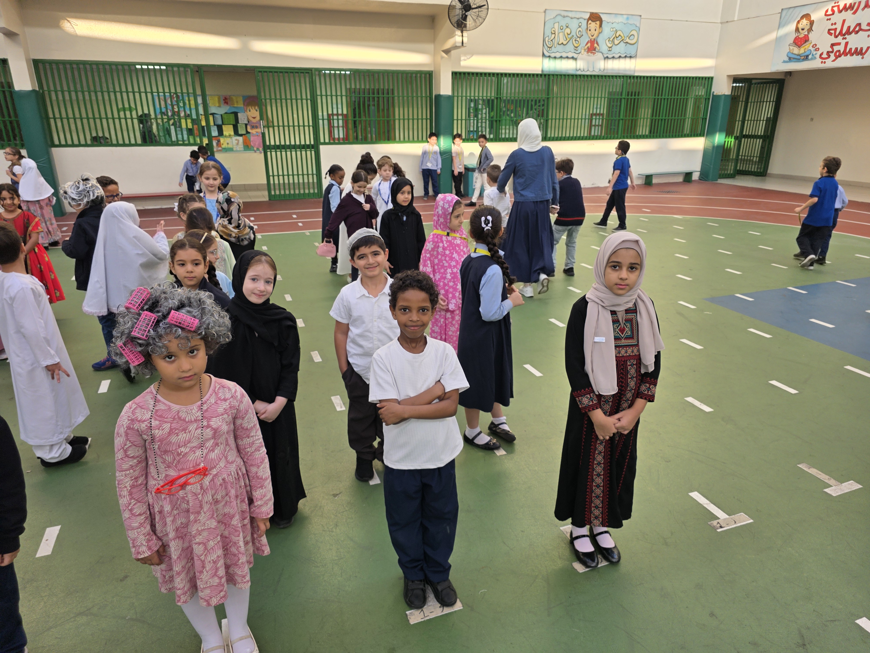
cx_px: 435
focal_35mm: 23
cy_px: 326
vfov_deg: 58.9
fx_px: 578
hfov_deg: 73.9
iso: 25
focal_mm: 6.3
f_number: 1.7
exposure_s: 1/100
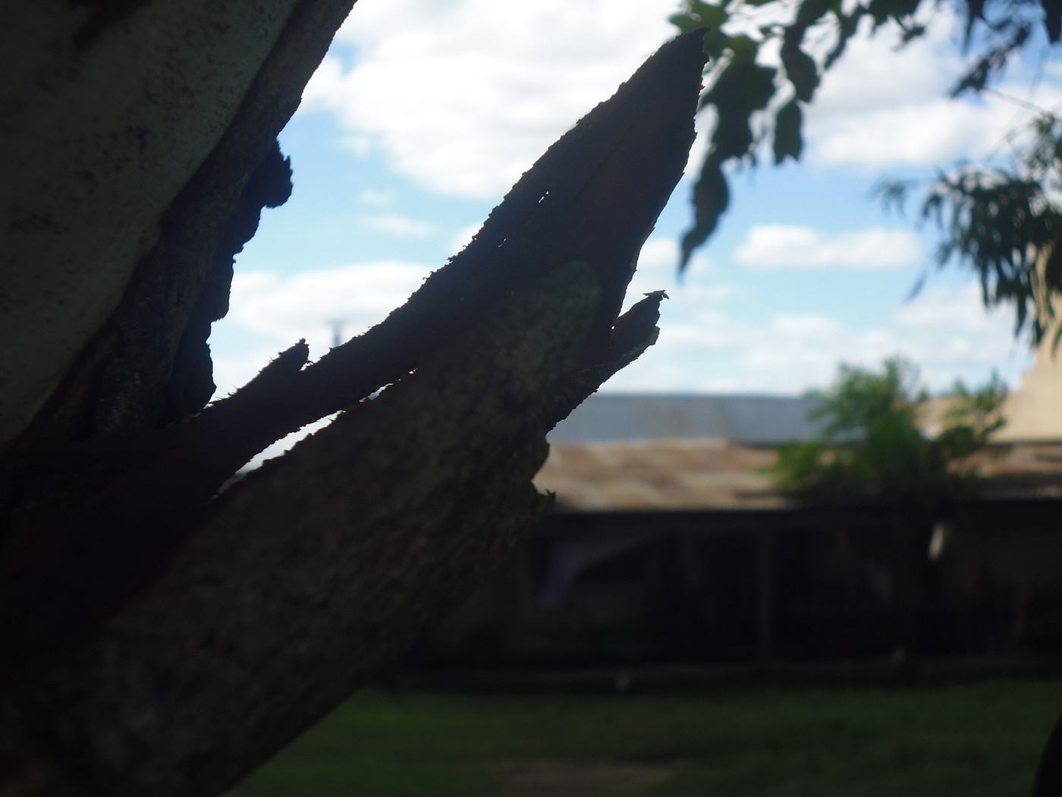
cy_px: 398
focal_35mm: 52
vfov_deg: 28.0
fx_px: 1595
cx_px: 531
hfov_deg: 36.8
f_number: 4.1
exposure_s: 1/640
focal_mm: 9.2
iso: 100
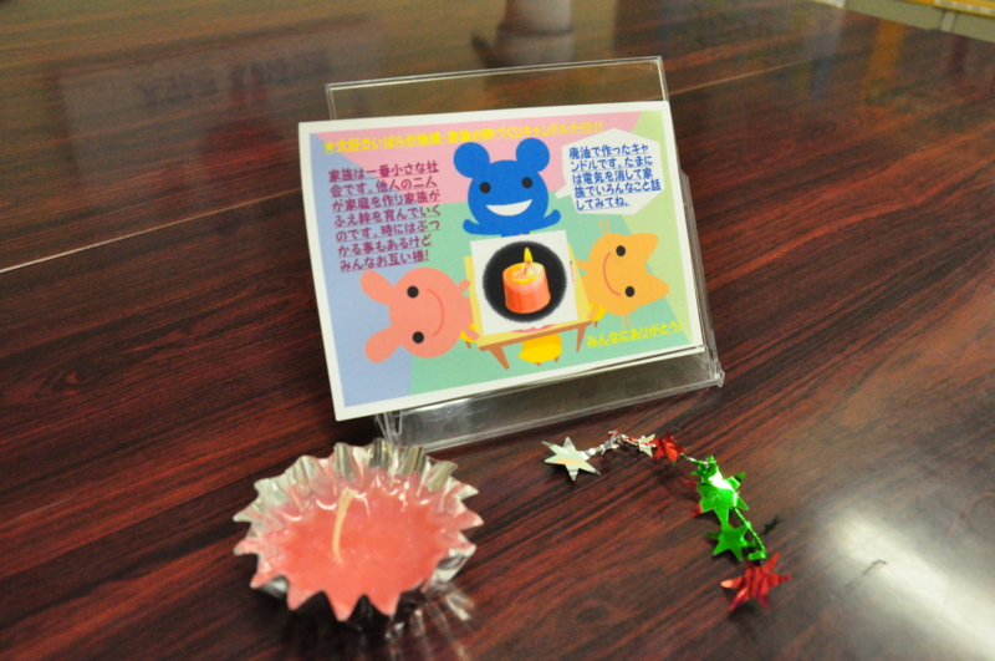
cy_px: 330
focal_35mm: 30
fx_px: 828
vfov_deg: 43.5
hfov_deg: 62.0
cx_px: 498
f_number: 5.6
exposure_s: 1/320
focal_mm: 20
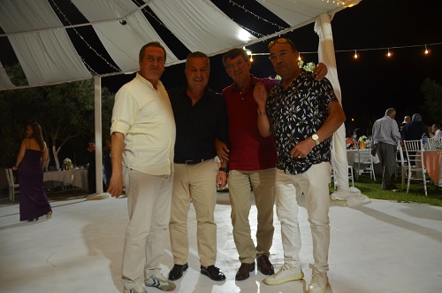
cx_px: 221
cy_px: 146
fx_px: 1250
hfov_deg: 20.1
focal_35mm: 102
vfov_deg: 13.4
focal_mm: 68
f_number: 5.3
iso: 1000
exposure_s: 1/60
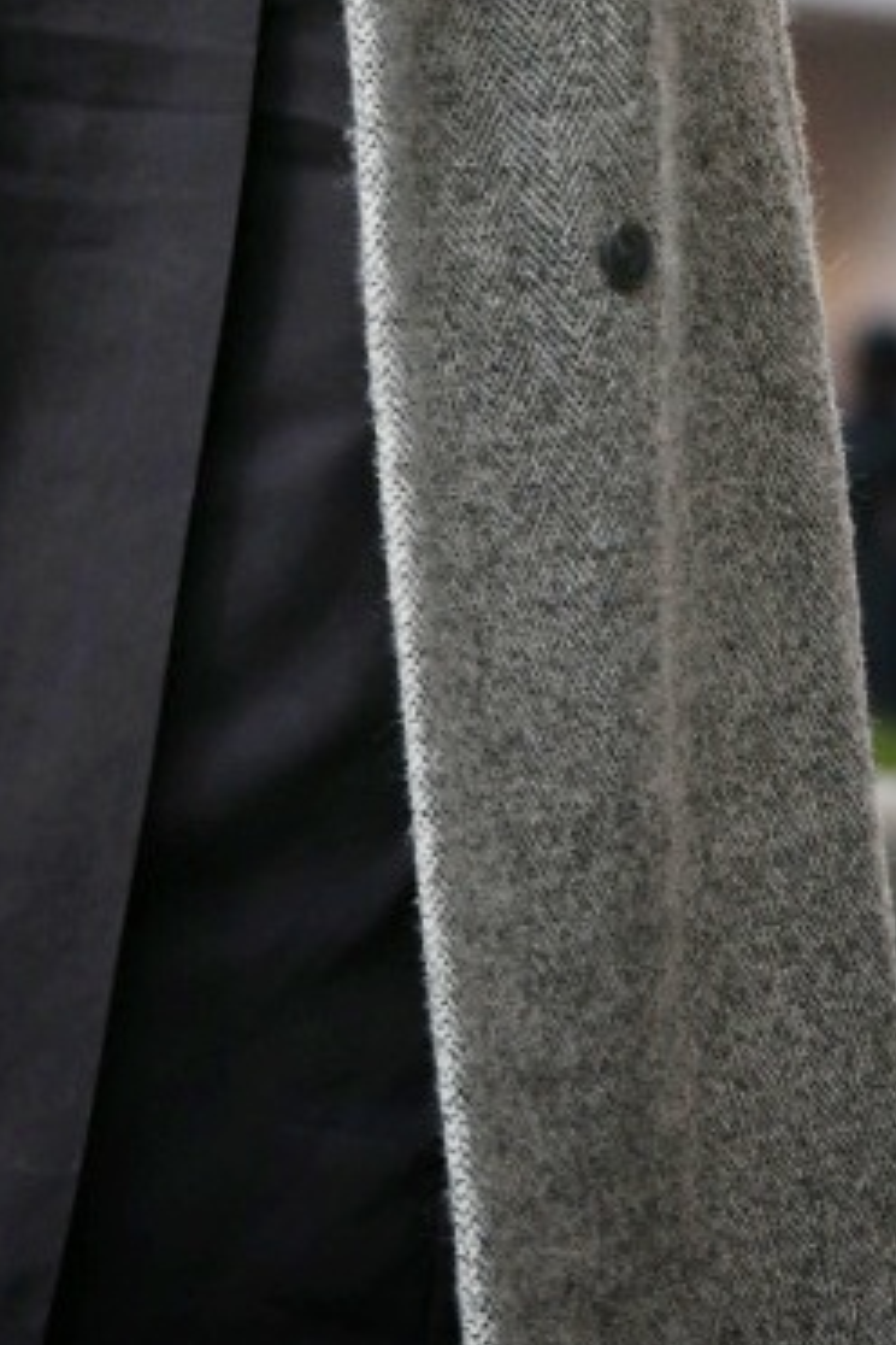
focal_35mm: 414
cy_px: -228
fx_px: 15455
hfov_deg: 3.3
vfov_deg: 5.0
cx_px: 231
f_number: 3.5
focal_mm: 95
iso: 500
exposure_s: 1/400
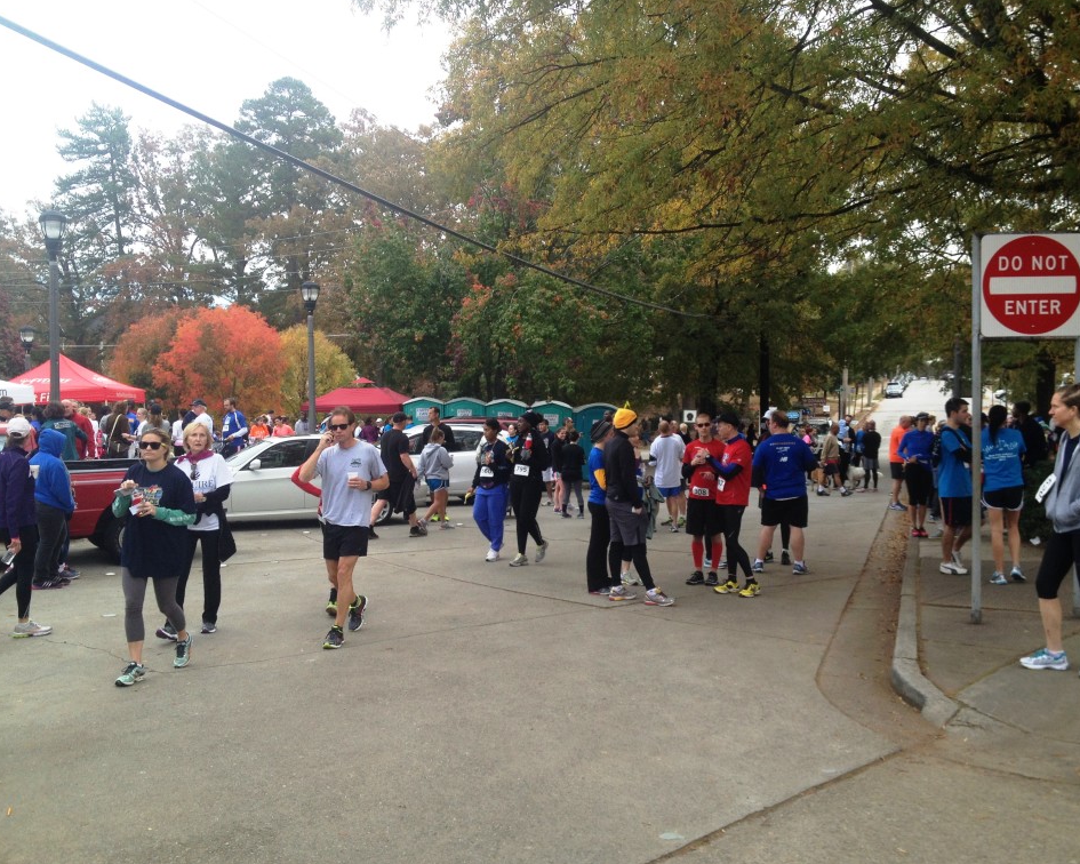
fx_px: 1183
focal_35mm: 37
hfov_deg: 49.1
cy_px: 429
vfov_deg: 40.1
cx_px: 554
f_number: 2.4
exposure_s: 1/351
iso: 50
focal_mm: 4.28
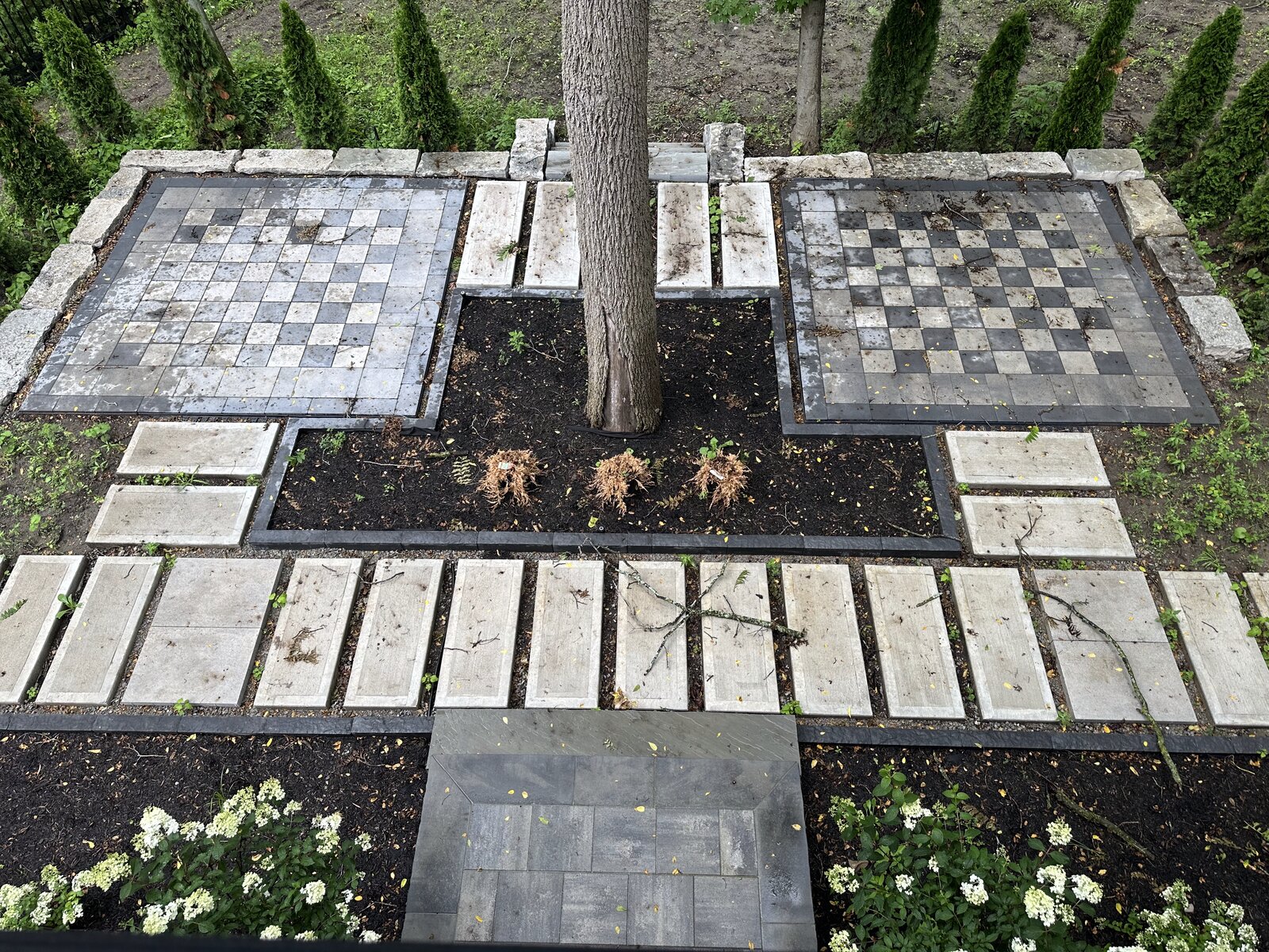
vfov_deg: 56.8
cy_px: 476
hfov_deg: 71.6
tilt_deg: -53.9
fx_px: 880
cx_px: 634
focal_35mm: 24
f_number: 1.78
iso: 64
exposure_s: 1/132
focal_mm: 6.86
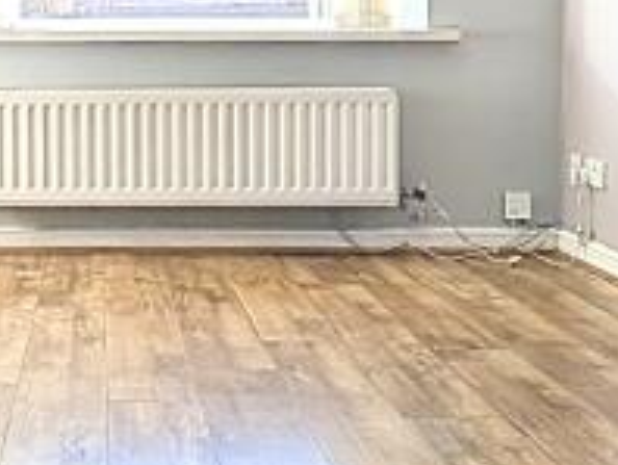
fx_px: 1108
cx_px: 34
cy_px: 67
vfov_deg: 23.2
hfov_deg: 29.5
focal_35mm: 62
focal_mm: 2.02
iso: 51
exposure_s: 1/418
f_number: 1.7
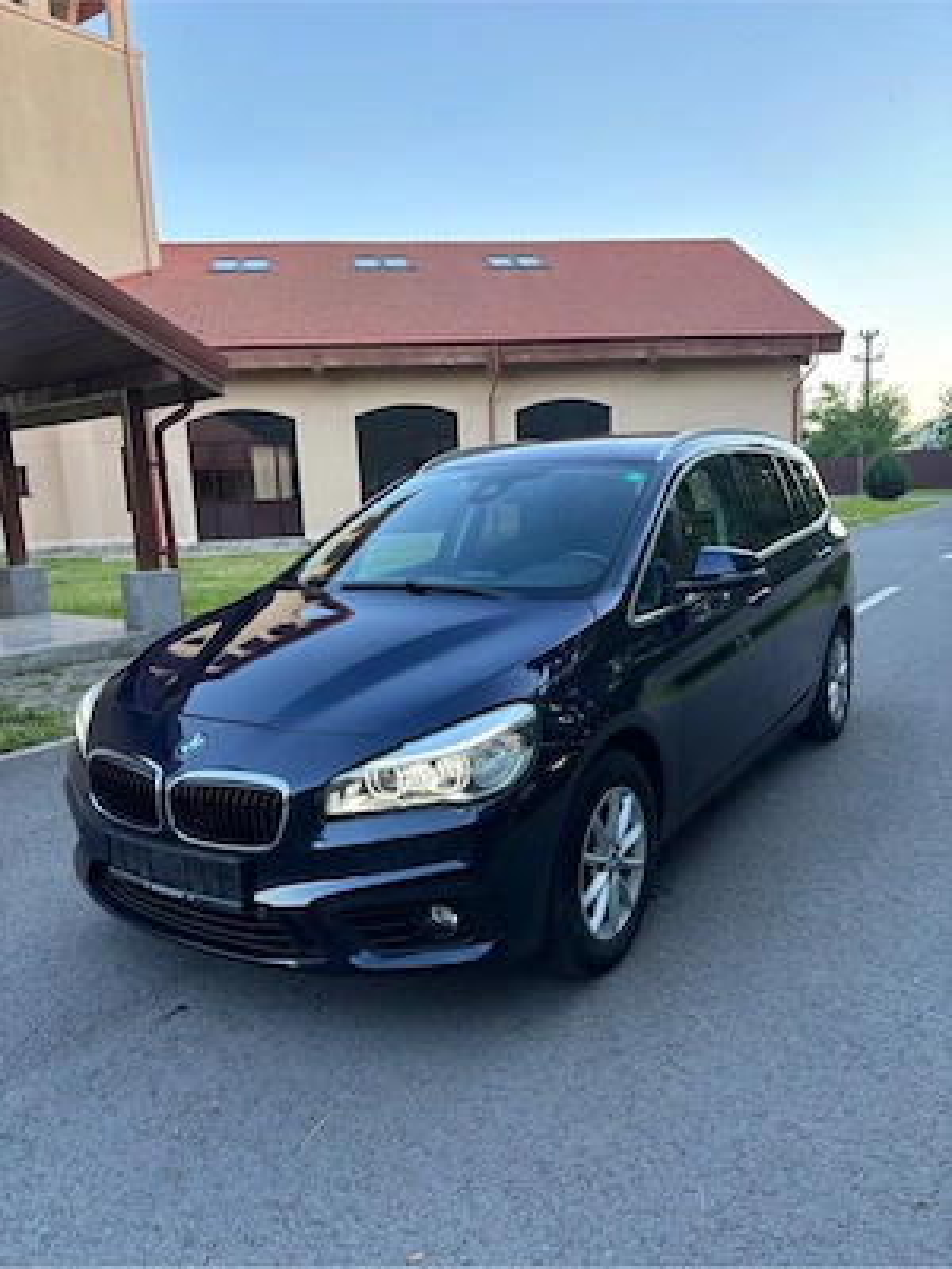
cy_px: 634
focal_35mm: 26
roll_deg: +2.4
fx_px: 953
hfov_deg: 53.1
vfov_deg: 67.3
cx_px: 476
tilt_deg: -9.3
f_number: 1.6
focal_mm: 5.96
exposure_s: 1/103
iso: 80
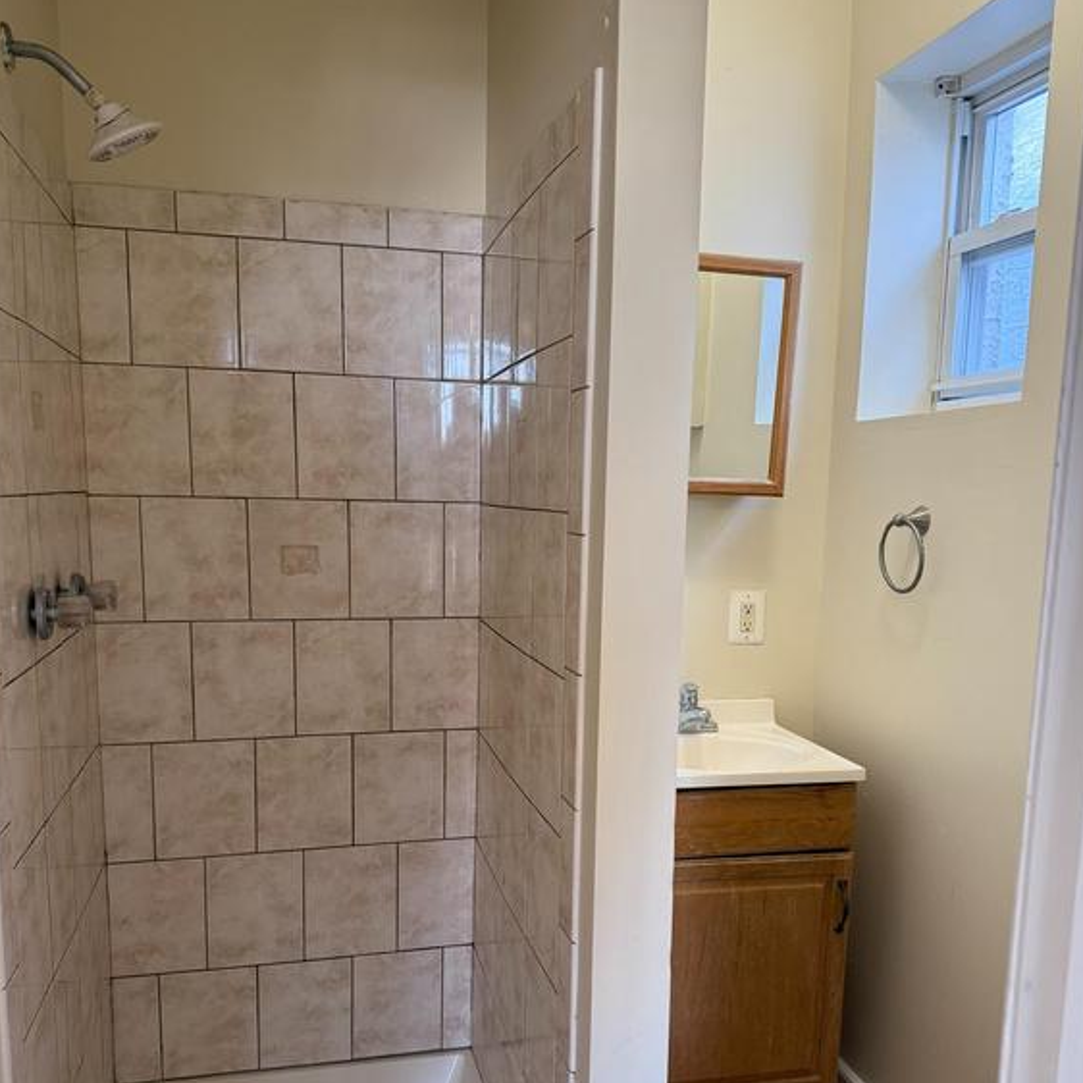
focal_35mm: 29
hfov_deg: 55.6
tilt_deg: -7.9
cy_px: 638
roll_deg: -1.6
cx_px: 536
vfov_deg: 55.3
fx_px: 1026
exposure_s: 1/60
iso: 160
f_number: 1.78
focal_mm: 6.76
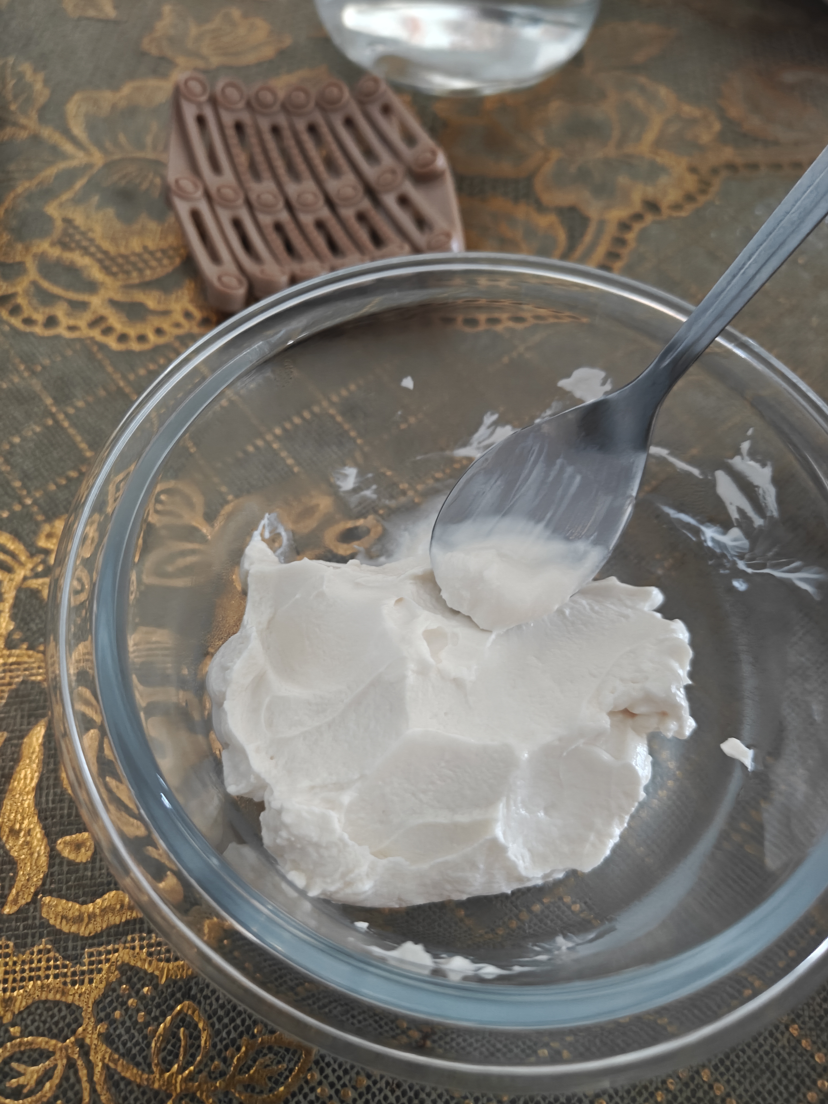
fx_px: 765
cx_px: 414
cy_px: 552
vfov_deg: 71.6
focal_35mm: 24
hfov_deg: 56.8
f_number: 1.8
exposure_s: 1/33
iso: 1250
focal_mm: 5.59
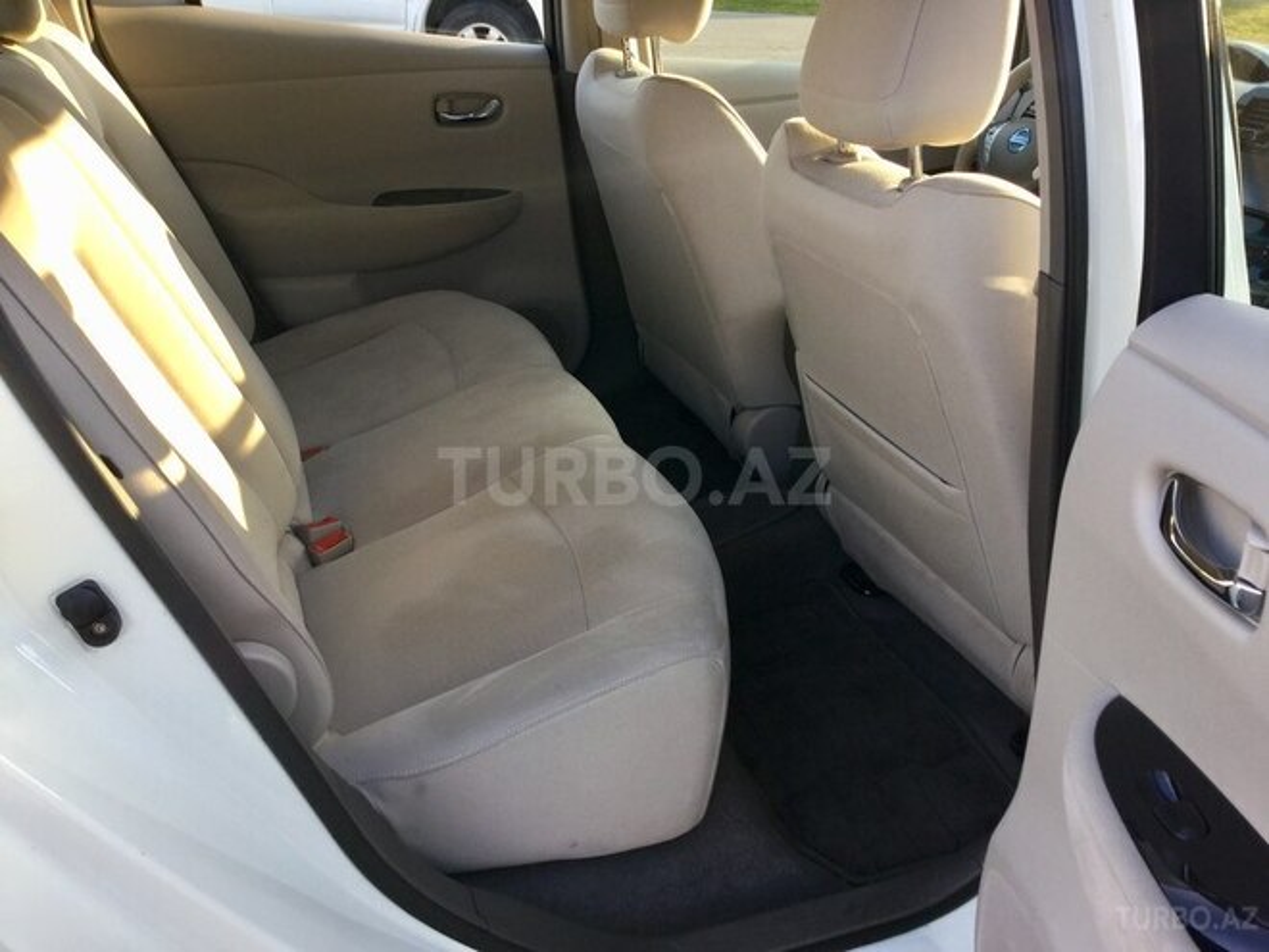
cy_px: 476
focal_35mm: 31
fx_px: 1136
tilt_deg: -27.9
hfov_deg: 58.4
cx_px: 634
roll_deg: -3.1
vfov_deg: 45.4
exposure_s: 1/100
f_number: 2.4
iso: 25
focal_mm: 3.3
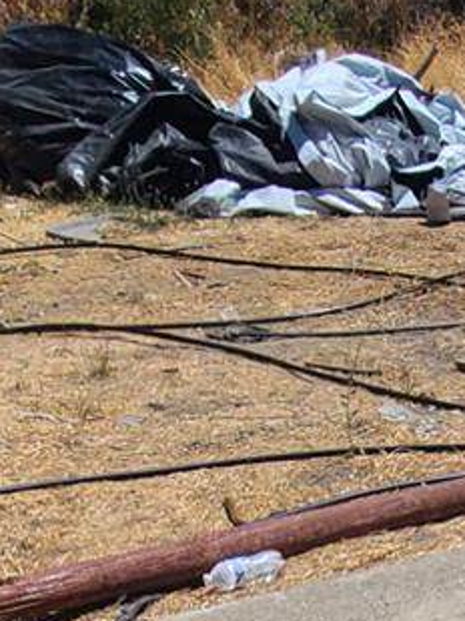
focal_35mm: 63
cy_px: 1014
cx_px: 580
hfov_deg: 21.4
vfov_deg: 22.7
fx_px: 1130
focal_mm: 2.2
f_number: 2.2
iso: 50
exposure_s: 1/2572
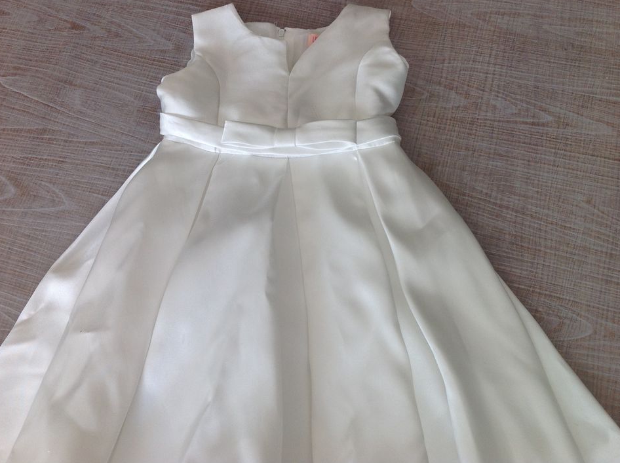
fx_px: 662
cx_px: 303
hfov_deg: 50.2
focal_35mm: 37
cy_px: 221
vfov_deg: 38.6
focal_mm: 4.28
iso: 50
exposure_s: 1/222
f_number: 2.4
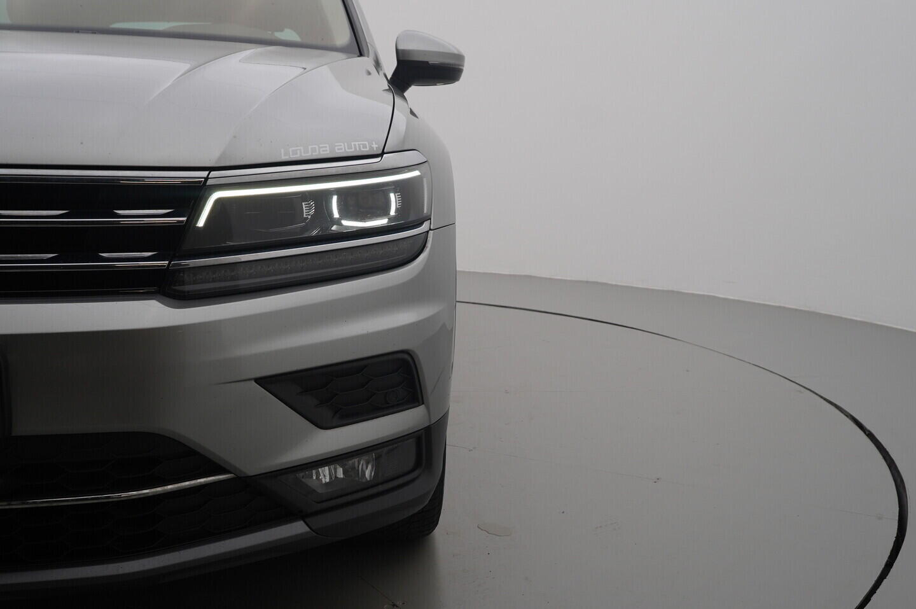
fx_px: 915
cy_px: 304
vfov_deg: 36.8
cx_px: 458
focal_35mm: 36
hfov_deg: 53.2
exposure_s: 1/250
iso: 320
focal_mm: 24
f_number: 5.6
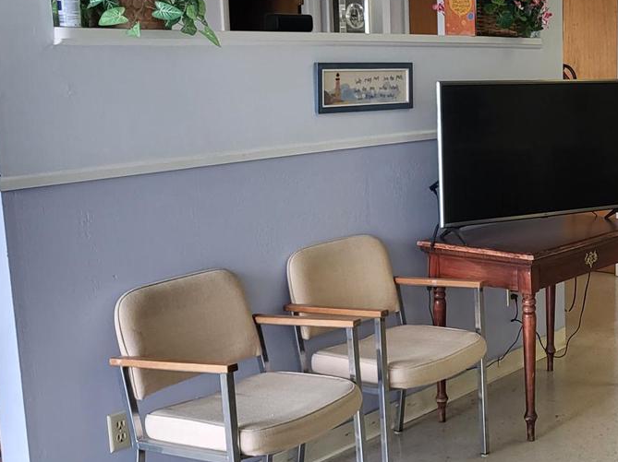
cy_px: 219
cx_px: 644
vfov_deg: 26.1
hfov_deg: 31.3
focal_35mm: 56
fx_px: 999
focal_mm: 4.25
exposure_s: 1/120
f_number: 1.8
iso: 160
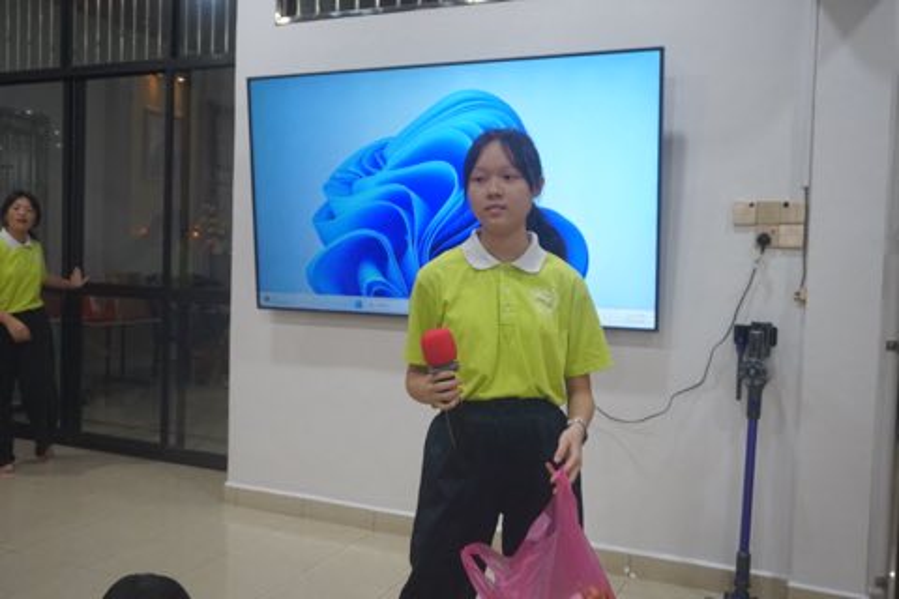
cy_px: 300
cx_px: 450
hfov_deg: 55.1
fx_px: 861
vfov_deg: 38.4
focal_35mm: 34
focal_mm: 23
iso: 2500
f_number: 4
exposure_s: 1/160
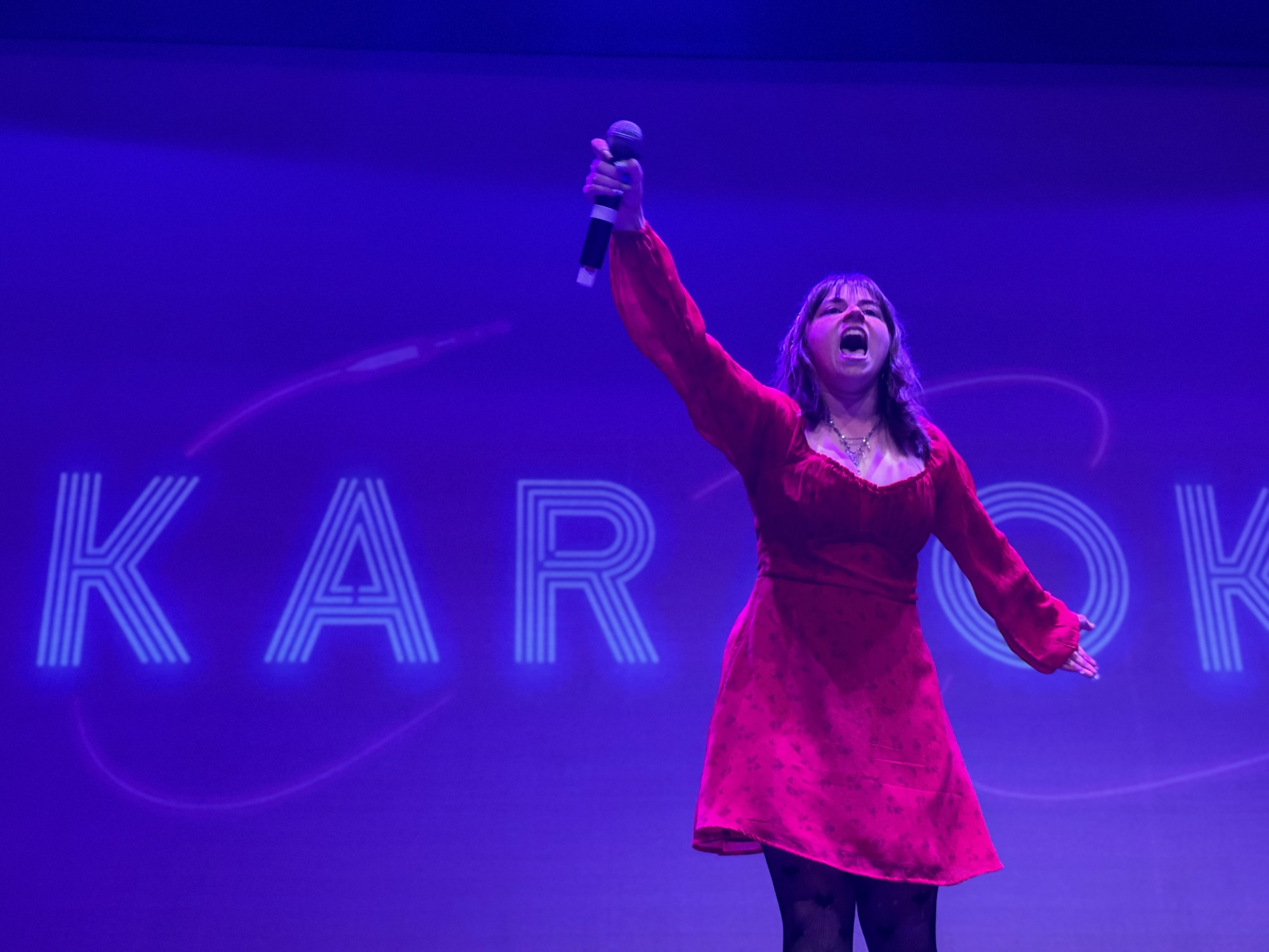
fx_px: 1760
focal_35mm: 48
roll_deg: +1.2
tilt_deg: +24.0
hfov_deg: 39.7
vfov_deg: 30.3
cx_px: 634
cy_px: 476
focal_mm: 6.76
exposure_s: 1/60
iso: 250
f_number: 1.78
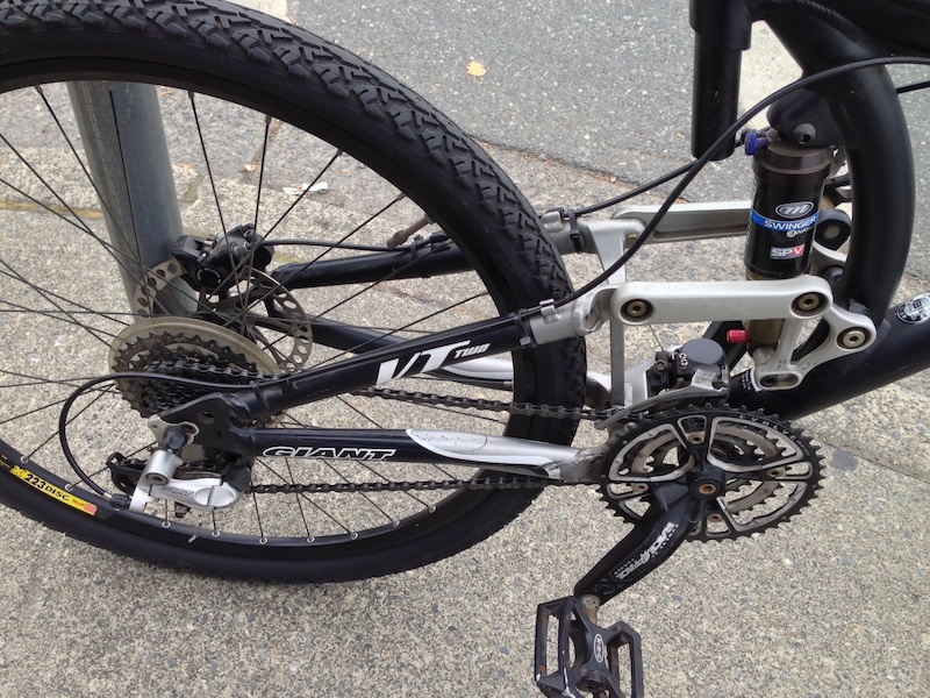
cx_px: 465
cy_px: 349
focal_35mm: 33
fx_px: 887
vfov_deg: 42.9
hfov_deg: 55.4
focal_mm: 4.13
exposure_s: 1/154
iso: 50
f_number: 2.4
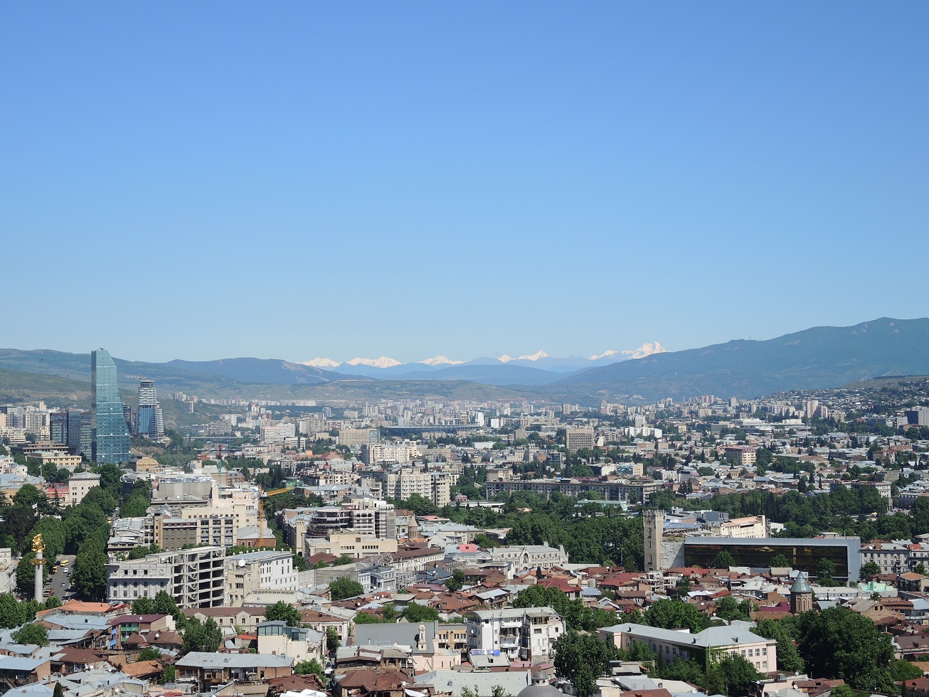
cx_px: 464
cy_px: 348
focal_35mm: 66
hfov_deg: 29.4
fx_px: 1772
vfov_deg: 22.3
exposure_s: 1/1600
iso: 80
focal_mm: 14.1
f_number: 3.2
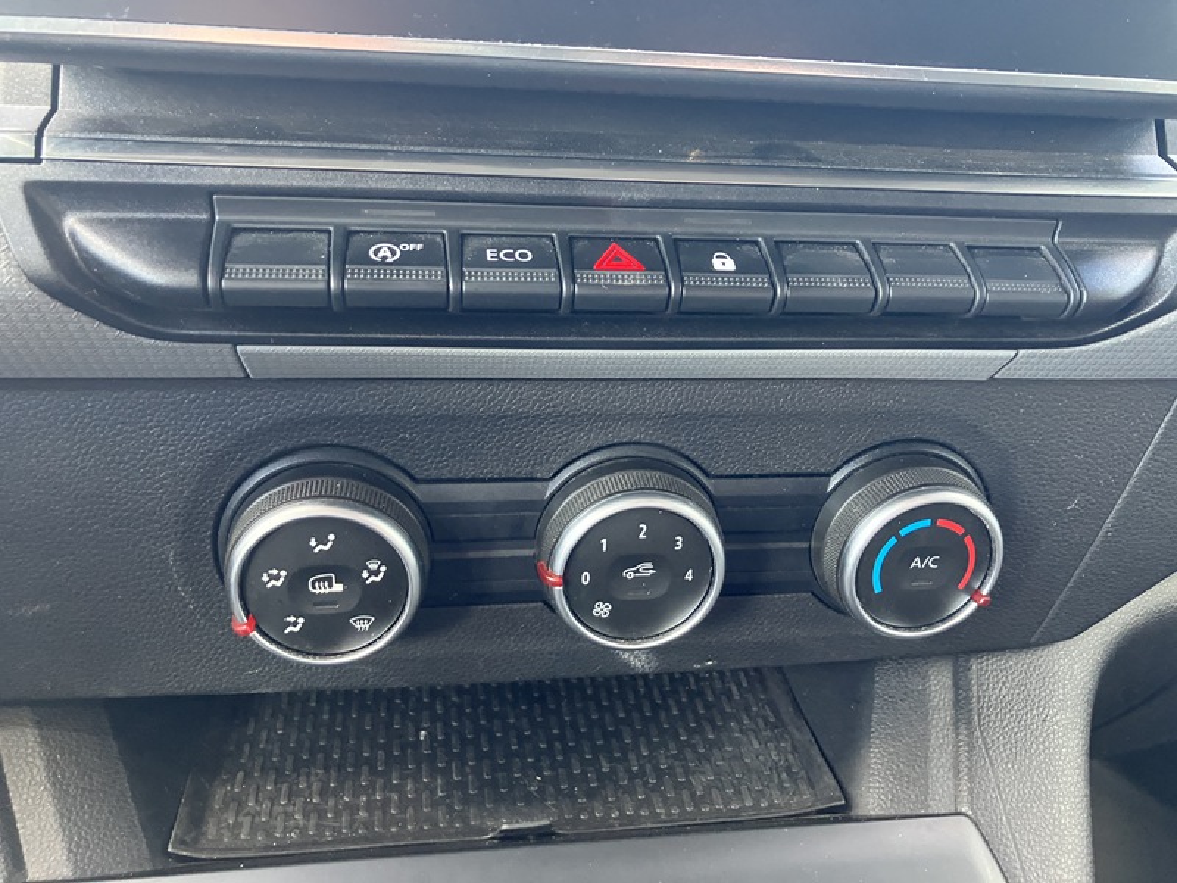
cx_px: 588
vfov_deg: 49.7
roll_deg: -4.8
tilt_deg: -30.2
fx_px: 952
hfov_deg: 63.4
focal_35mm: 28
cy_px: 442
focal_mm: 3.99
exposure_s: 1/40
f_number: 1.8
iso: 400
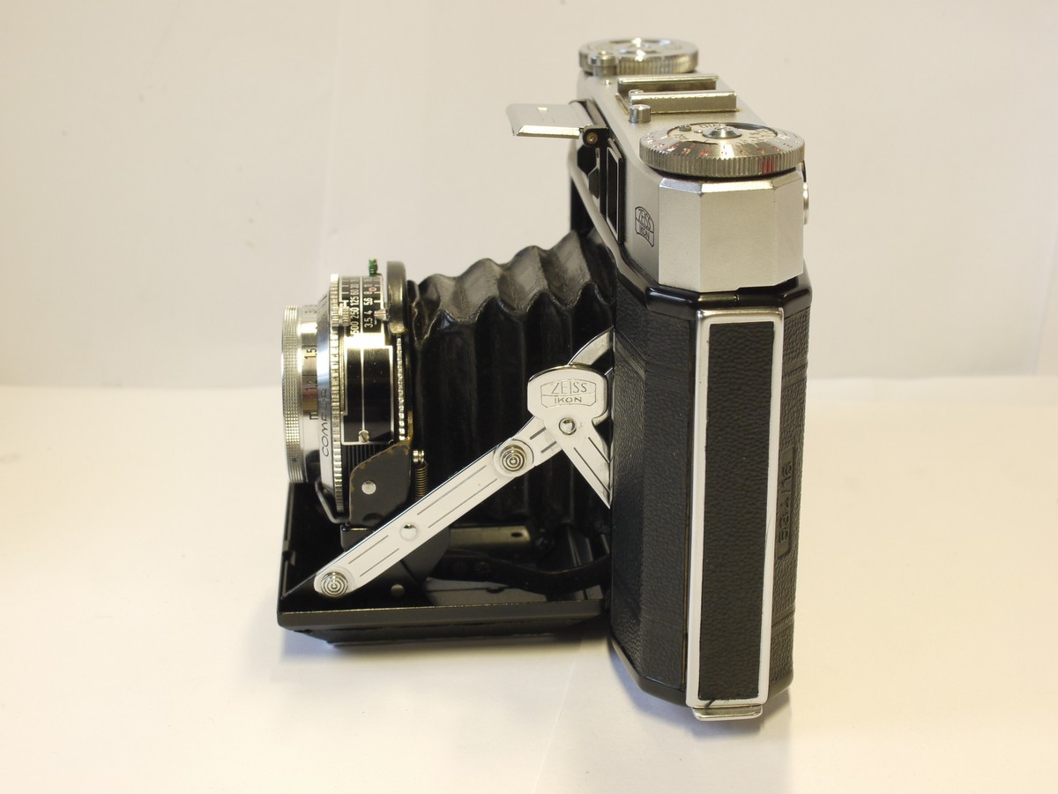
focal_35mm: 60
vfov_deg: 24.4
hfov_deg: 32.2
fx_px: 1834
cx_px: 529
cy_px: 397
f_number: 9
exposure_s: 1/10
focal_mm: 30
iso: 400
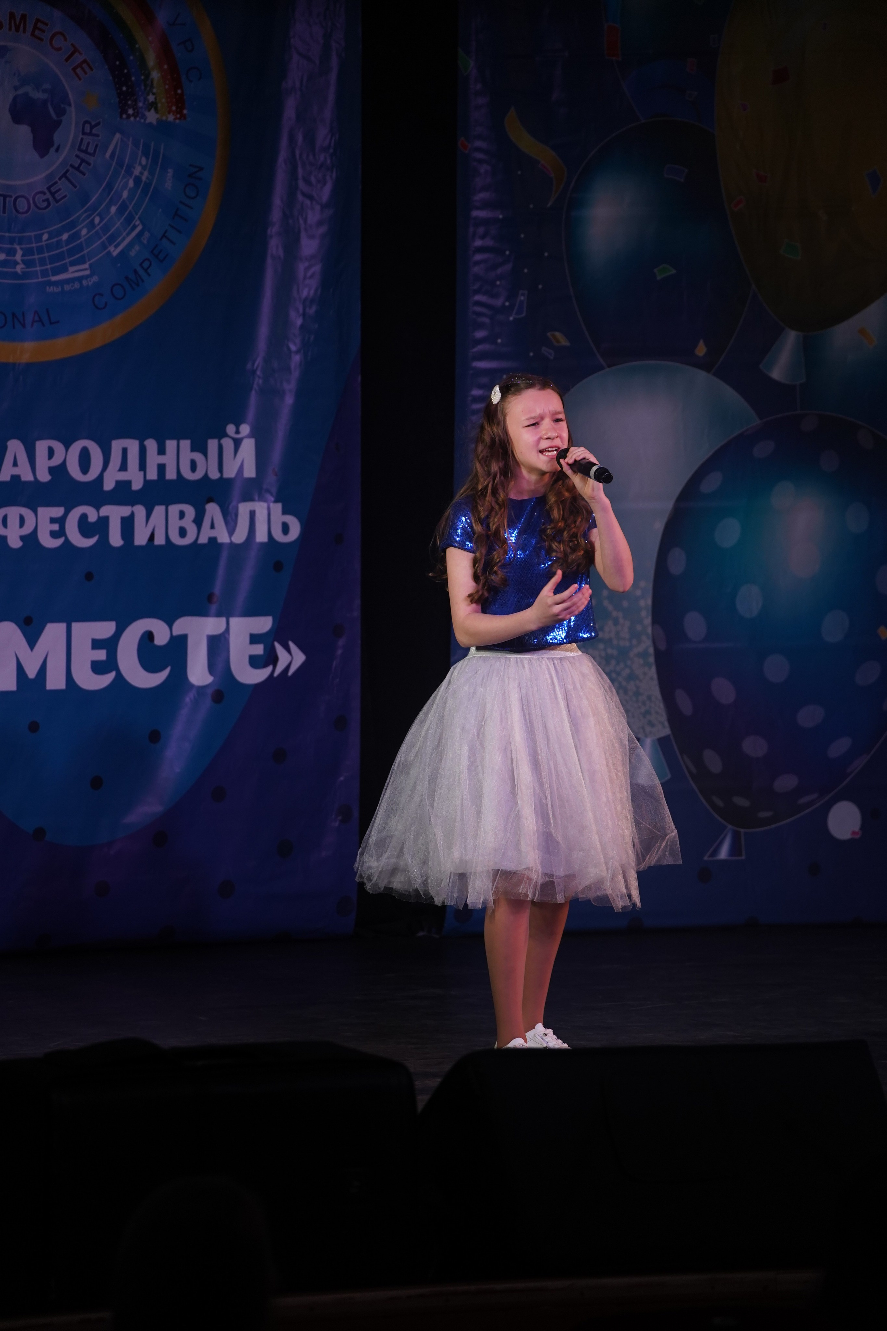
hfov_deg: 8.4
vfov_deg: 12.5
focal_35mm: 164
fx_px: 6061
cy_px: 666
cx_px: 444
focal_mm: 164
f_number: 5.6
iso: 1600
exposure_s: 1/250
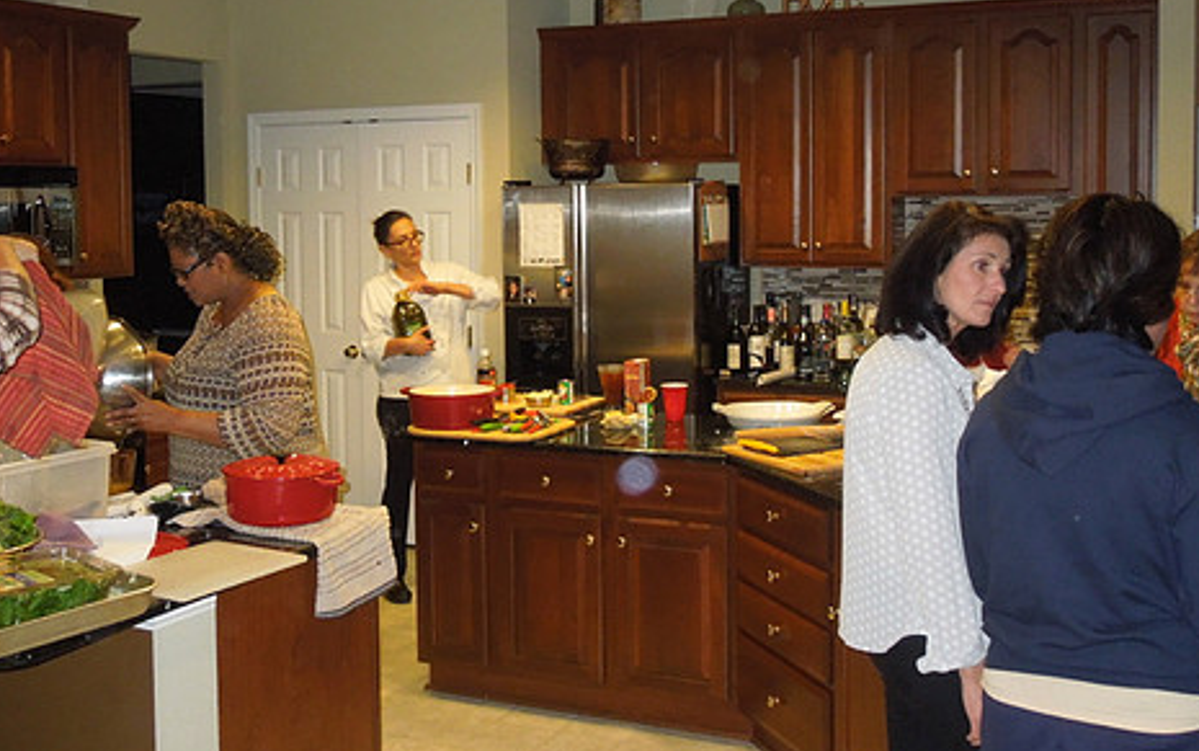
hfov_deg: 48.2
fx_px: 1340
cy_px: 277
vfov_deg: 31.1
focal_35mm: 41
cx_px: 603
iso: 800
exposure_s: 1/30
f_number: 3.6
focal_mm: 5.6
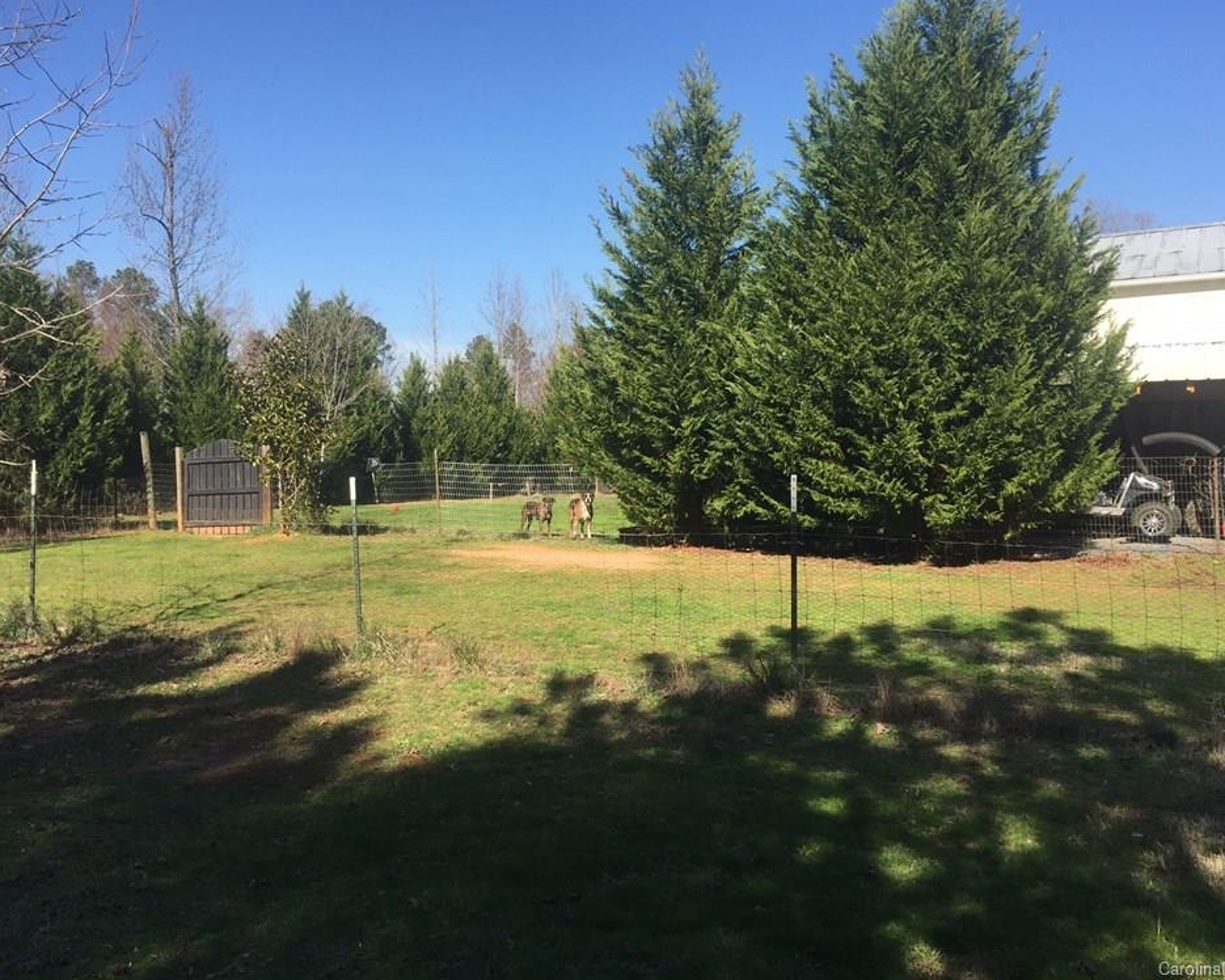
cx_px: 638
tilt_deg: -1.0
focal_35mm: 31
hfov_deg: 57.2
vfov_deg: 47.1
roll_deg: +0.7
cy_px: 478
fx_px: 1124
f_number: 2.2
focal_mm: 4.15
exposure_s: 1/1276
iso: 32
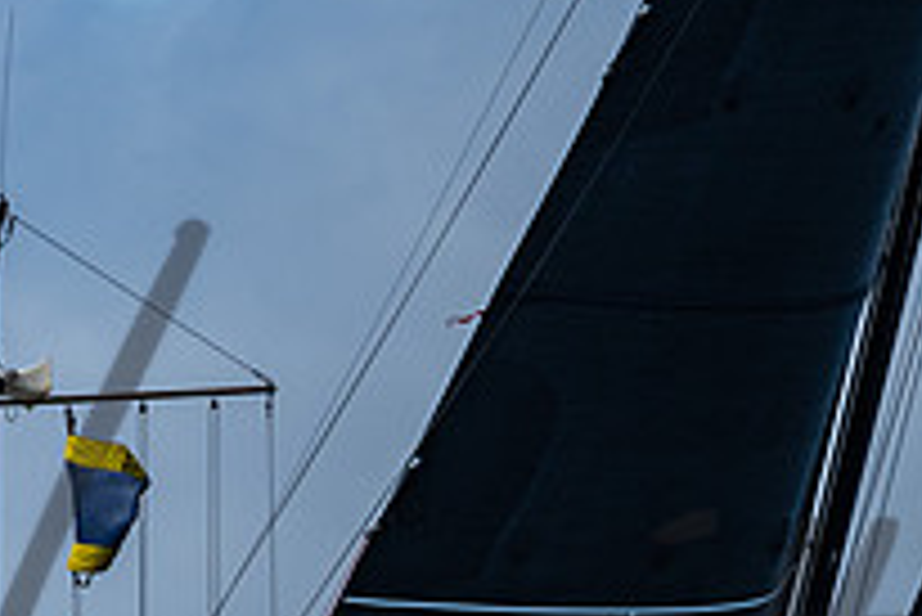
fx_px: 19273
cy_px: 648
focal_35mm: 752
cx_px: -12
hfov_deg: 2.7
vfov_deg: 1.8
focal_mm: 200
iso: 200
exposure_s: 1/2000
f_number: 6.3
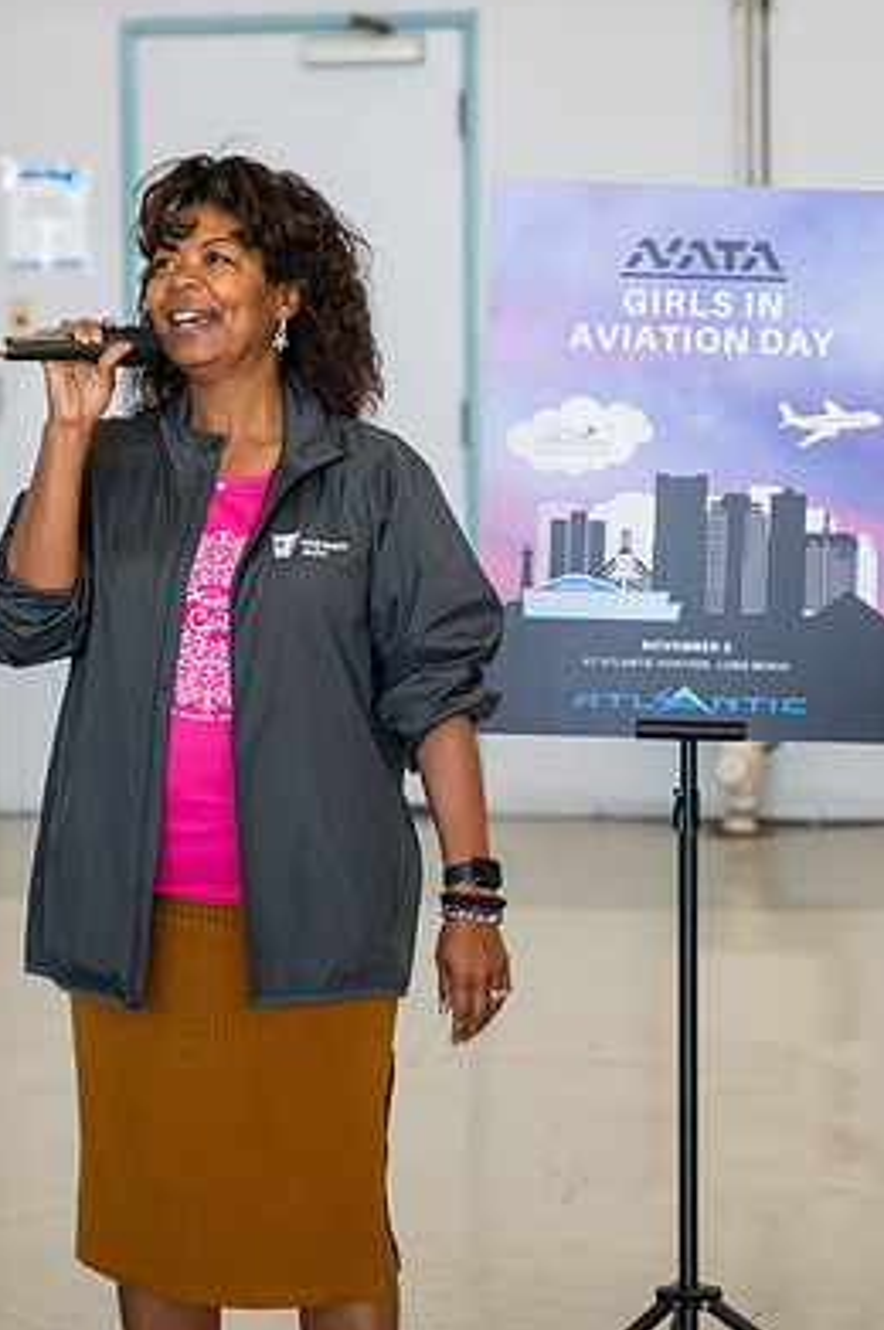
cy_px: 582
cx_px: 391
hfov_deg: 10.6
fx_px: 4760
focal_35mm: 129
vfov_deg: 15.9
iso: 250
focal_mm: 75
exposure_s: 1/160
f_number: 2.8
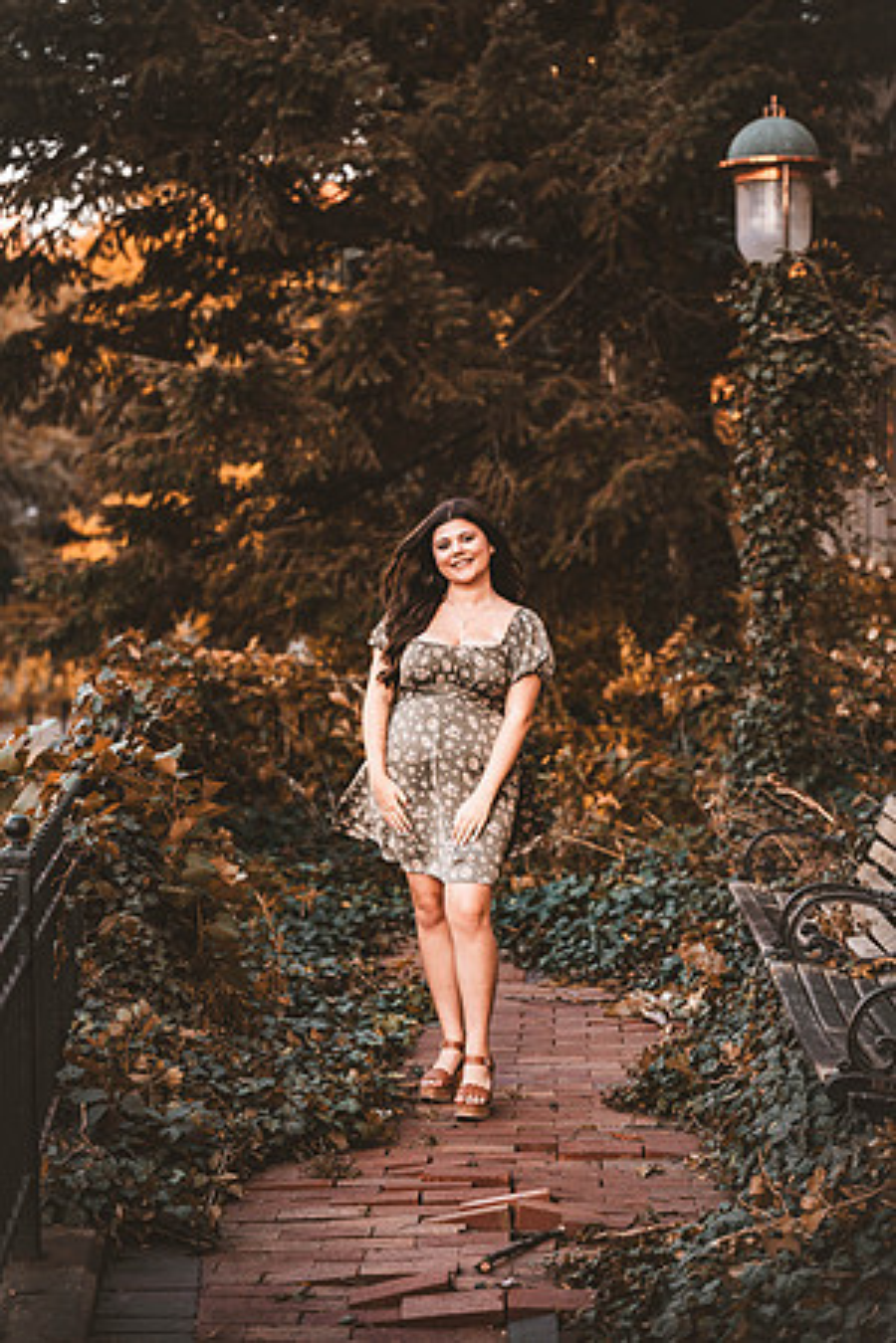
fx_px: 3061
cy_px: 672
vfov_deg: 24.8
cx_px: 448
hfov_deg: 16.7
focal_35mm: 82
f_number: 2.8
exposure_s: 1/320
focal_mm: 82
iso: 400
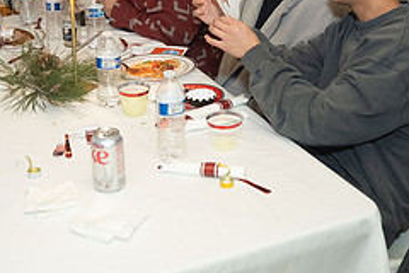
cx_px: 204
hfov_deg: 34.5
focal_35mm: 58
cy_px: 6
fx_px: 659
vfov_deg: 22.6
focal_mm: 24
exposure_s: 1/160
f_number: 2.8
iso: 1250
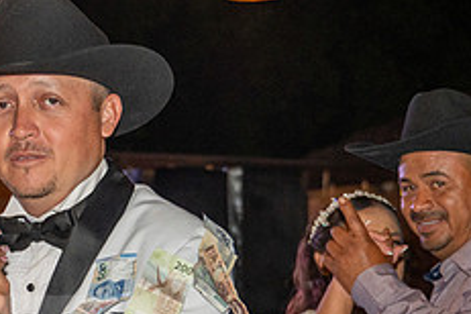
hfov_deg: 13.0
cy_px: 344
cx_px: -22
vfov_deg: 8.7
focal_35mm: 156
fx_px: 2041
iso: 2000
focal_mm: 62
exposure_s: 1/200
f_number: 6
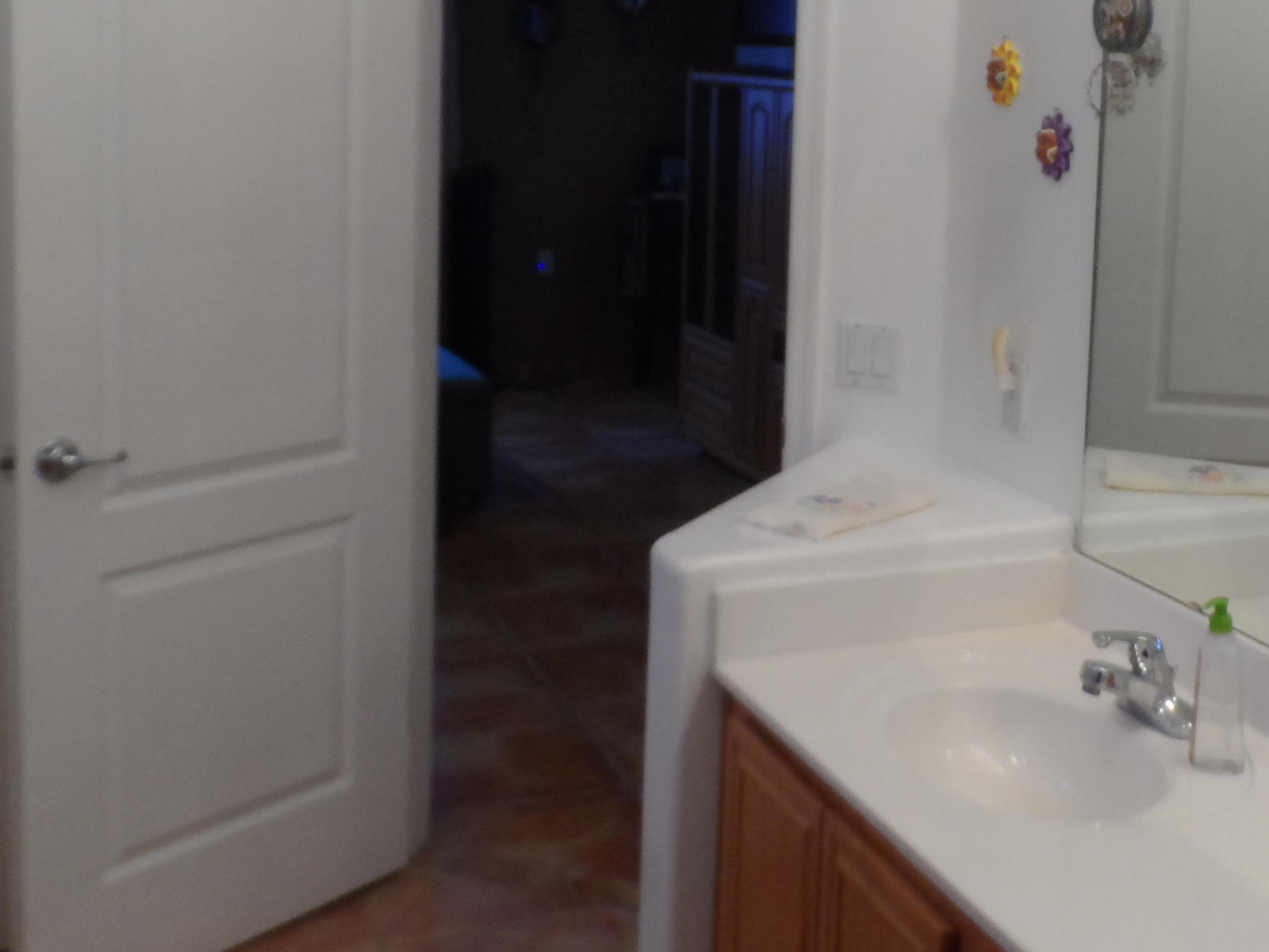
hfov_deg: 40.8
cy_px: 230
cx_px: 967
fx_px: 1650
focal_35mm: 45
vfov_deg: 31.6
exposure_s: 1/30
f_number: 3.2
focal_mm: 4
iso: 200
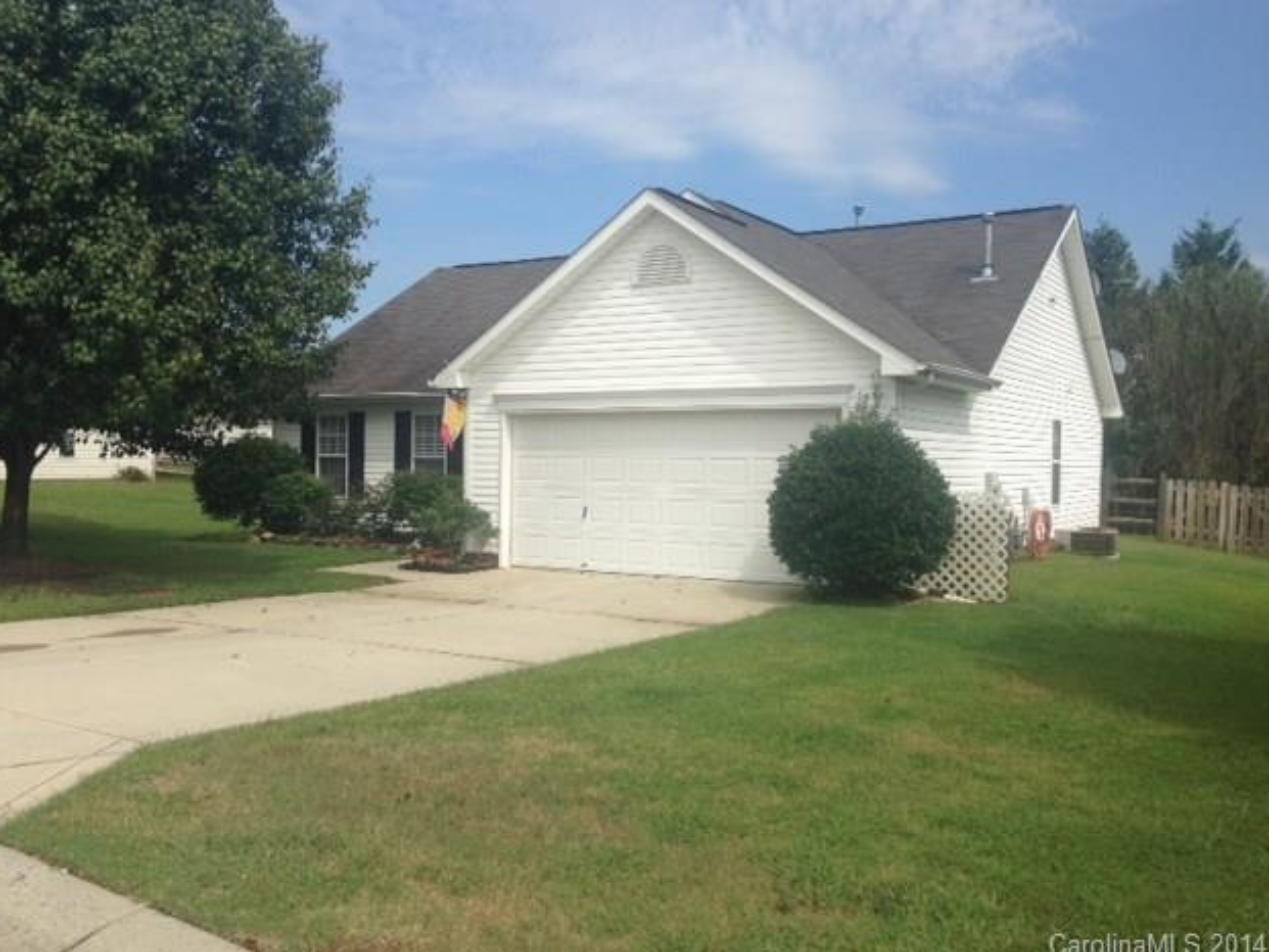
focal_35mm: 34
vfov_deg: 41.8
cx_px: 629
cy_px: 474
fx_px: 1247
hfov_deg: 53.9
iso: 50
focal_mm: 4.12
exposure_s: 1/2008
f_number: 2.4
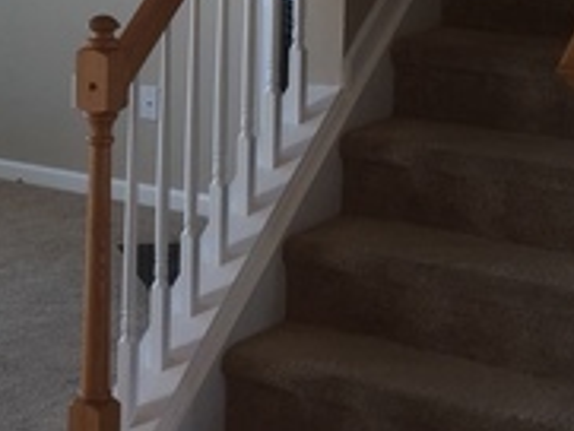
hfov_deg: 18.1
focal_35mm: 107
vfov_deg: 13.5
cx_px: 52
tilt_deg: -5.5
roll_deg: -0.4
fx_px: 1775
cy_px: -63
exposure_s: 1/40
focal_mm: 4.15
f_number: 2.2
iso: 32
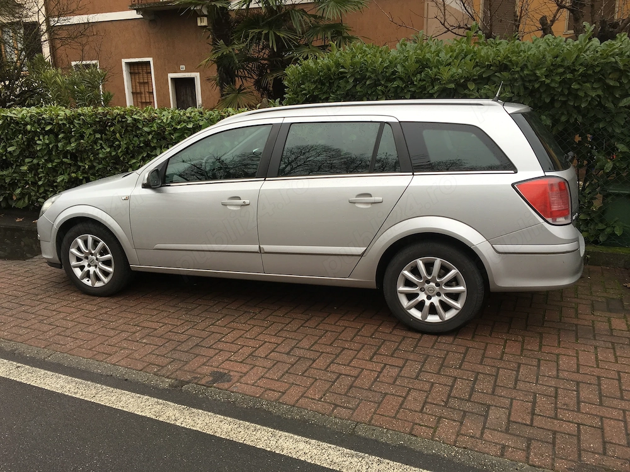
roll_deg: +2.2
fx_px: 528
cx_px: 315
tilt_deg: -12.9
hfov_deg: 61.7
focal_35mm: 29
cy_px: 236
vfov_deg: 48.2
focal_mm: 4.15
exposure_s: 1/162
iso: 25
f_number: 2.2
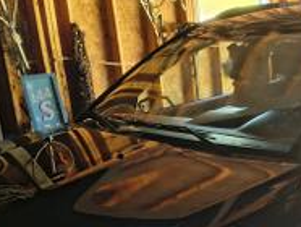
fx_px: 566
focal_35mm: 65
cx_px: 261
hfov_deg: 28.8
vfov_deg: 21.9
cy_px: 224
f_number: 1.8
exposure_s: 1/120
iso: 574
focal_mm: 5.56
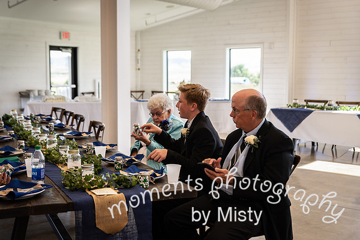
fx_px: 480
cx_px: 180
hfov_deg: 41.1
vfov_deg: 28.1
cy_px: 120
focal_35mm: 48
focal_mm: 48
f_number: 3.2
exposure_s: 1/125
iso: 320
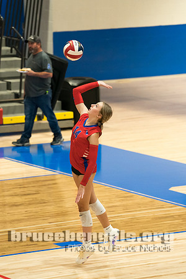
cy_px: 137
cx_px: 93
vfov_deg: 8.8
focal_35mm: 234
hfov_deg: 5.9
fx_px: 1811
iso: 3200
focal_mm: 149
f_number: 2.8
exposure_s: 1/1000
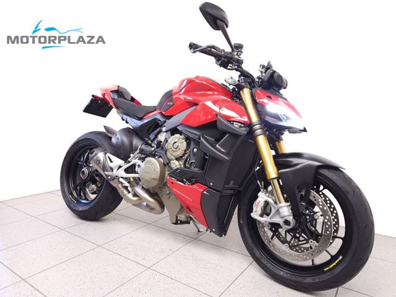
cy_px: 148
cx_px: 198
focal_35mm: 23
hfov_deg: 73.9
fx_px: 263
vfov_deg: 58.9
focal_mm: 5.4
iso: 125
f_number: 1.8
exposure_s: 1/30
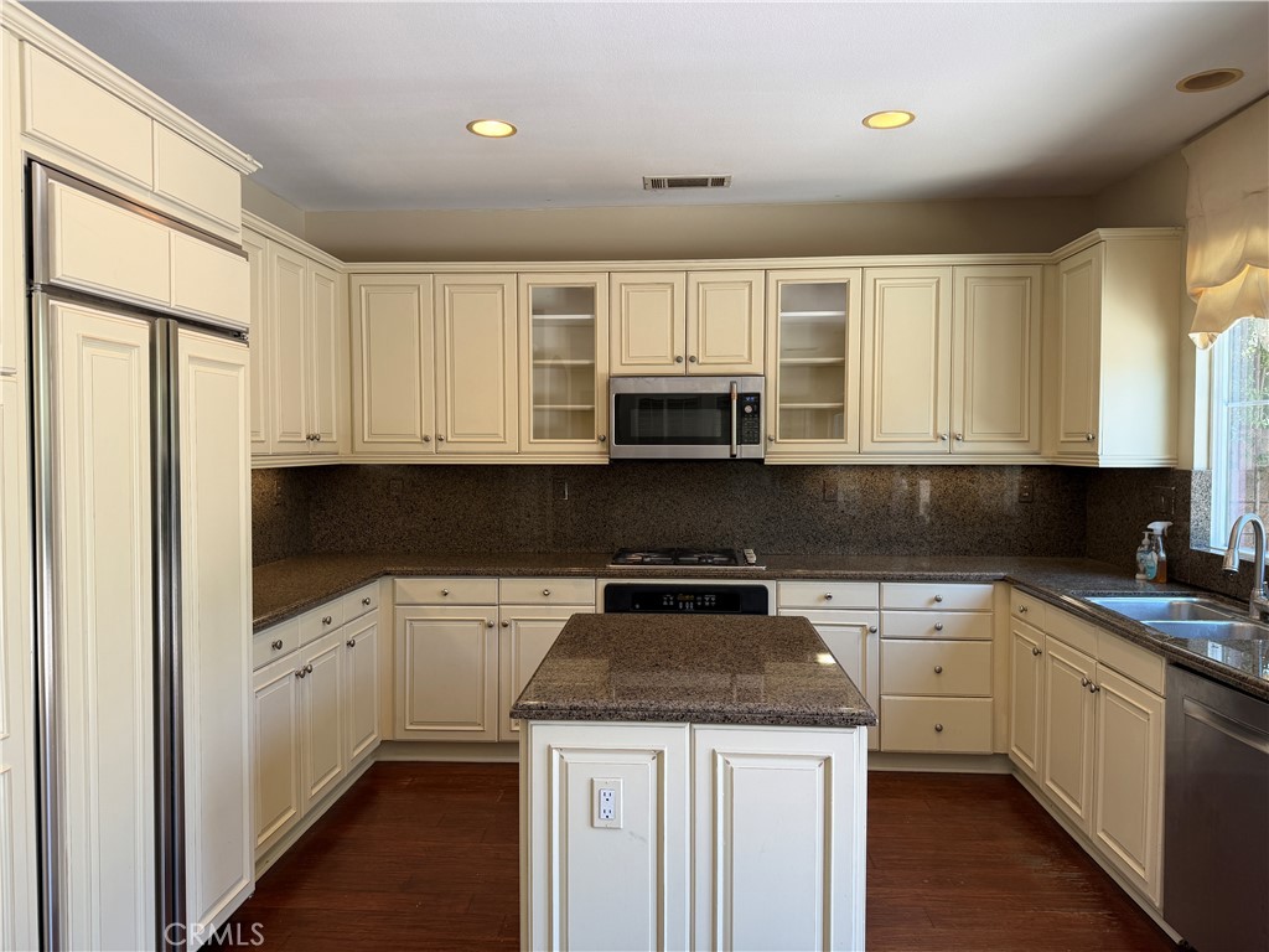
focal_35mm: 24
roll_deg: +0.0
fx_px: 880
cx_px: 634
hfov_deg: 71.6
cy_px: 476
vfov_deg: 56.8
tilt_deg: -1.5
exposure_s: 1/121
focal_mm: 6.76
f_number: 1.78
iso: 80
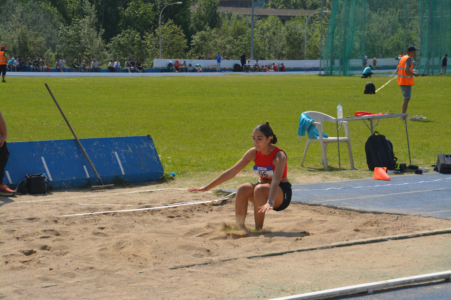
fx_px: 1315
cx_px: 226
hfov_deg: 19.5
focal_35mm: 105
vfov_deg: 13.0
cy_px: 150
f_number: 7.1
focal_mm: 70
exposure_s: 1/1600
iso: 400
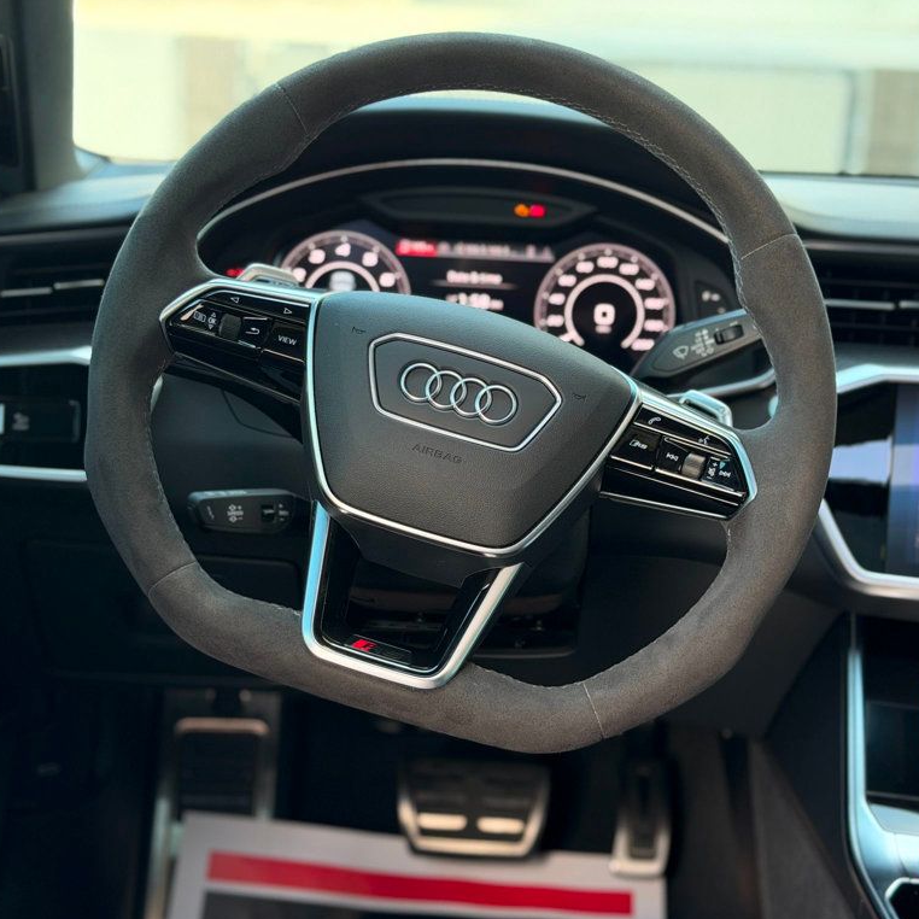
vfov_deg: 30.0
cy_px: 462
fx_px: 1712
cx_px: 466
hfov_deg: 30.0
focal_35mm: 57
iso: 200
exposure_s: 1/113
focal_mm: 6.76
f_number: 1.78
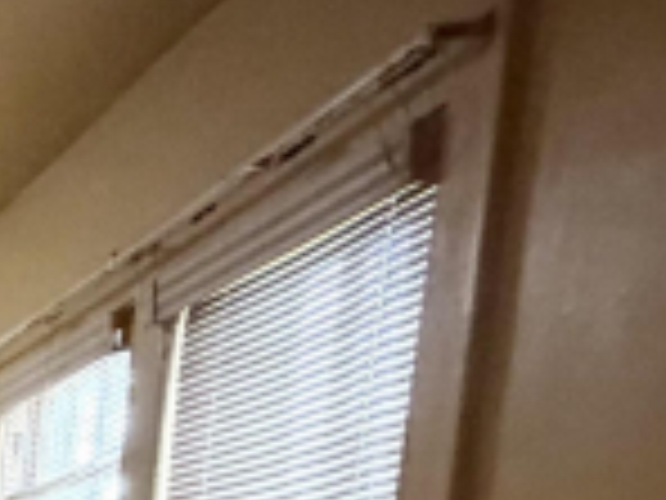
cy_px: 824
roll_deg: +0.8
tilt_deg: -6.8
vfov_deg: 19.2
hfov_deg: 18.1
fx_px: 1212
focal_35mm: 63
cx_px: -722
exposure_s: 1/40
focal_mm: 2.22
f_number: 2.2
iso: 1000
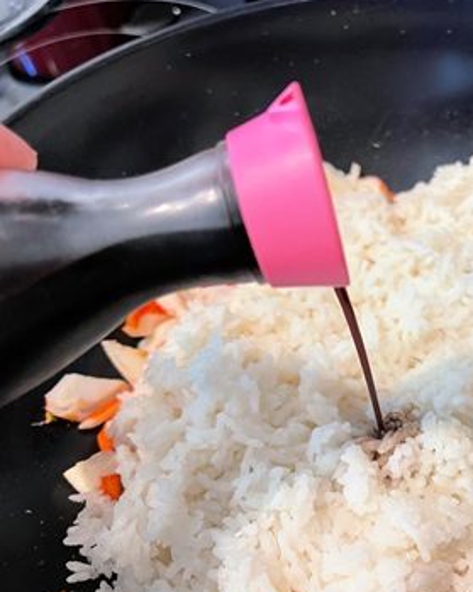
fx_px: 613
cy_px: 308
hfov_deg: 40.7
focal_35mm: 35
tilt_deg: -52.5
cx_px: 370
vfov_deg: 51.5
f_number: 1.6
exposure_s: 1/60
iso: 320
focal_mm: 5.1
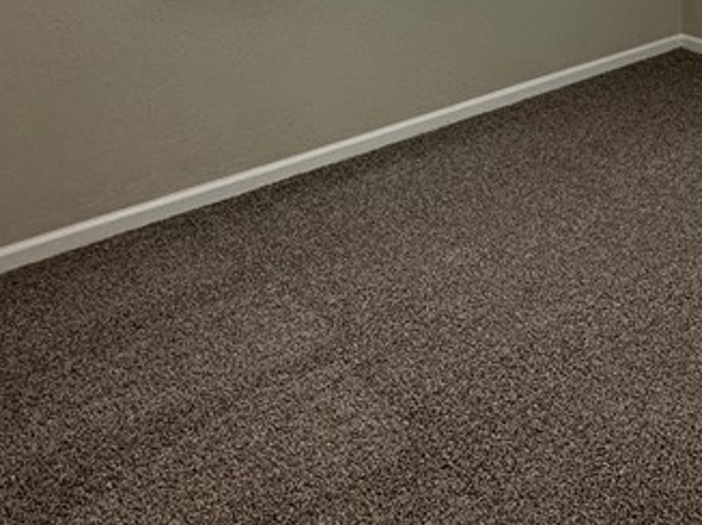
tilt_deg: -2.2
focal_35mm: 44
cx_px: 562
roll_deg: +0.7
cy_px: -209
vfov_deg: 26.3
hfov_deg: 41.1
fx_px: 892
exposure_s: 1/120
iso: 100
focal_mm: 2.22
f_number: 2.2
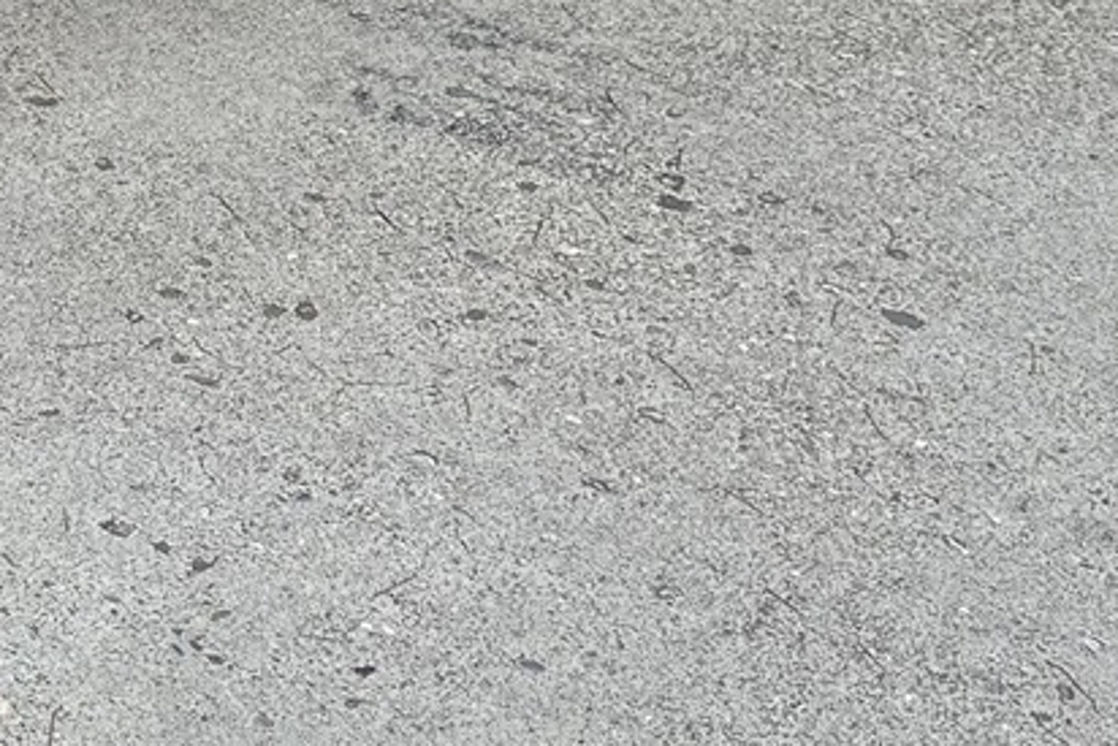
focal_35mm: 122
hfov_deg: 15.5
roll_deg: +1.2
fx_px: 3790
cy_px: -1147
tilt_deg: -10.4
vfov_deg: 9.7
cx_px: -562
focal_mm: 6.76
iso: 80
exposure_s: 1/3247
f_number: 1.78
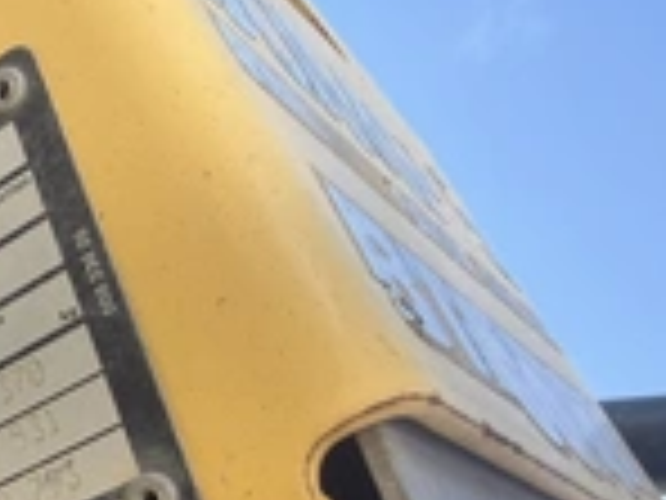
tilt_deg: +9.5
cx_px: -176
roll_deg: -39.6
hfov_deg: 25.9
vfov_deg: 21.6
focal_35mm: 65
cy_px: 523
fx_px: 1251
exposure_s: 1/507
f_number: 2.2
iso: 50
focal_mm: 2.22
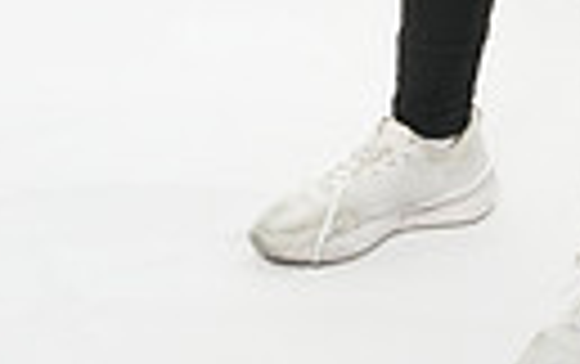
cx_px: 459
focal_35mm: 169
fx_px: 2677
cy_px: -526
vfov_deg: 7.3
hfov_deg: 12.3
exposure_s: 1/125
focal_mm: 47.6
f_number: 8
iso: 500
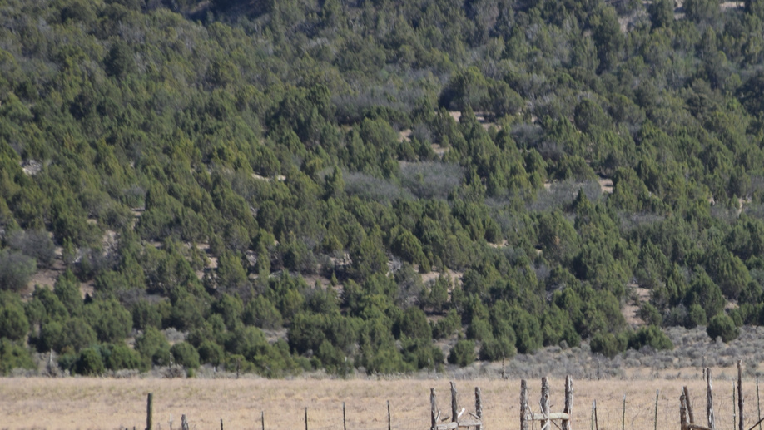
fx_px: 13135
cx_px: 652
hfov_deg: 3.3
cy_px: 419
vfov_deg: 1.9
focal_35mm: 648
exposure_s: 1/500
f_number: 6
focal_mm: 185
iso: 100
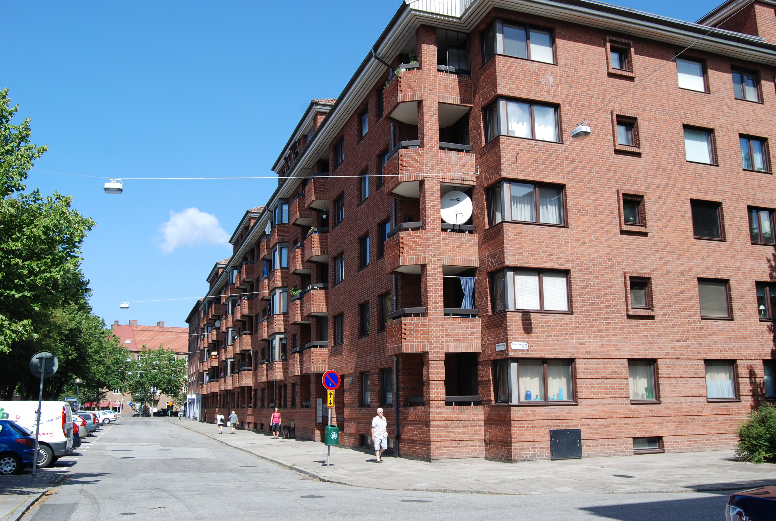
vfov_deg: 40.1
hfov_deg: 57.1
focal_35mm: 33
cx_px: 388
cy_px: 260
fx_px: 713
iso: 160
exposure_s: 1/250
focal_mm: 22
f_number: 8
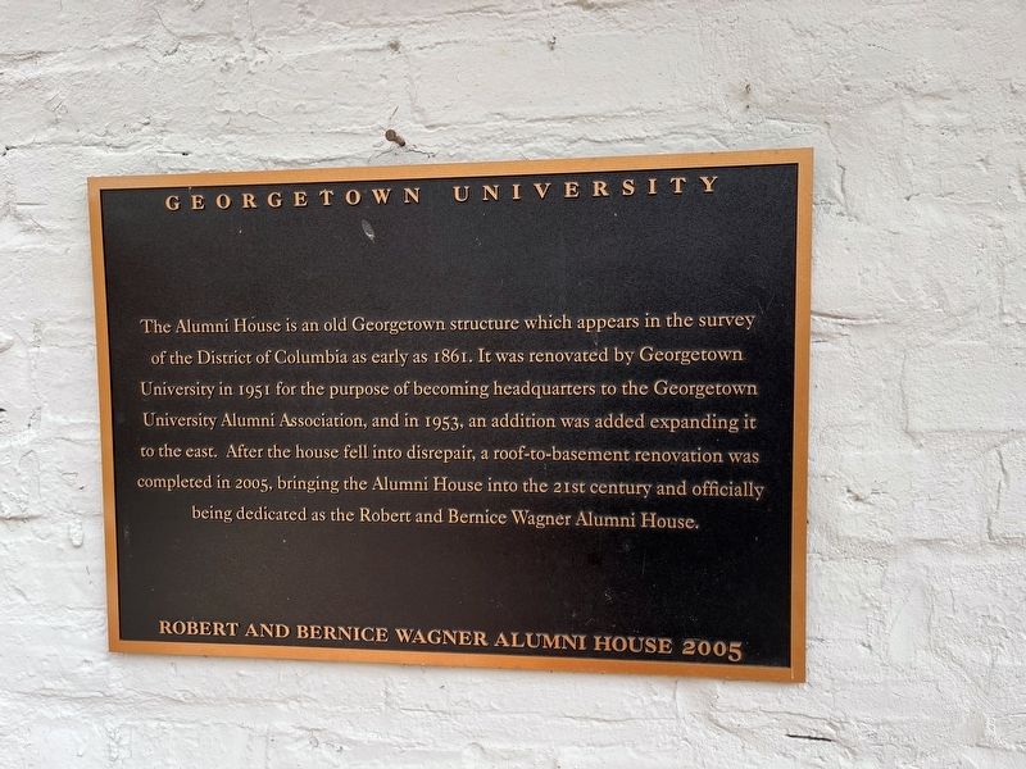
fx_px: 771
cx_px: 513
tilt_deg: -3.3
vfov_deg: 53.1
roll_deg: +0.7
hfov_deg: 67.3
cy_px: 384
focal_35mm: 26
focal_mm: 5.1
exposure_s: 1/214
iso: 40
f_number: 1.6
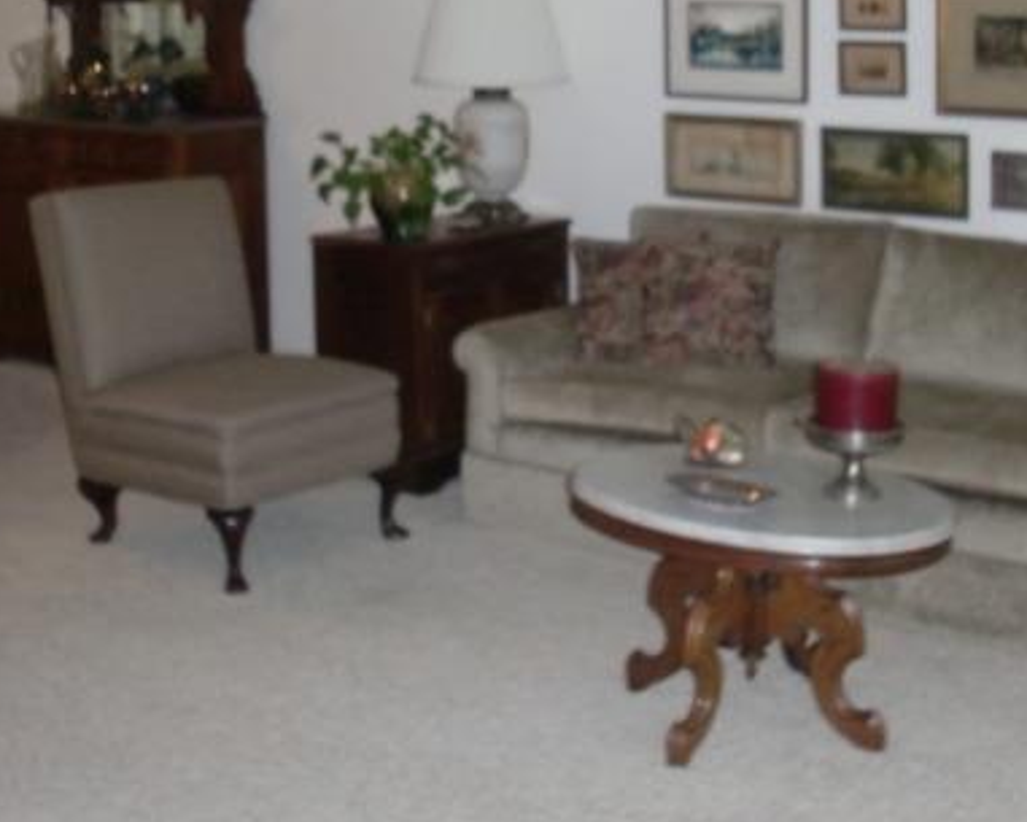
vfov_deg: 25.6
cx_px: 561
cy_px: 245
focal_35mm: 59
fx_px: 1794
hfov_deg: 31.9
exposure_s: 1/60
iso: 400
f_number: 2.8
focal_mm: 6.3
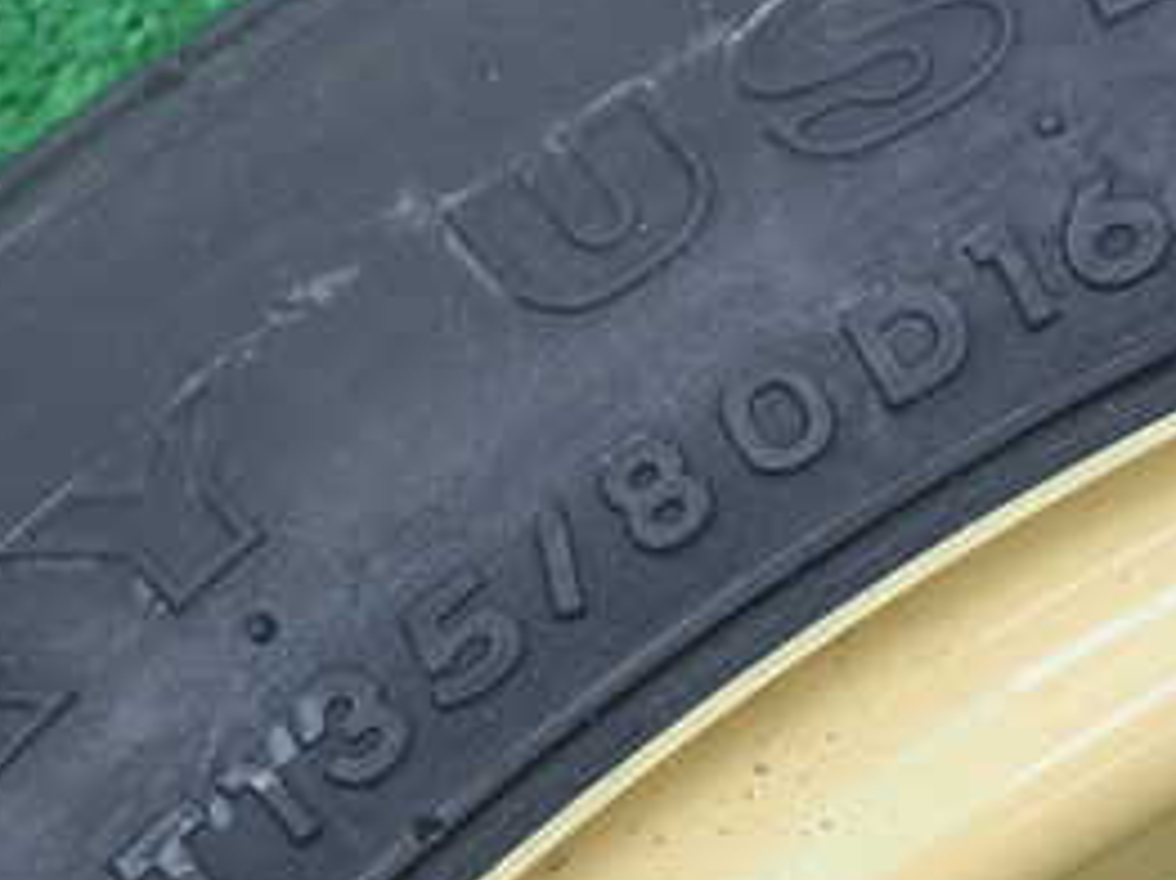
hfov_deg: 20.9
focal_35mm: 94
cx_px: 592
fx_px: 3191
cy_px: 732
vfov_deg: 15.6
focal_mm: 7.31
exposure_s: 1/125
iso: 160
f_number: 2.8
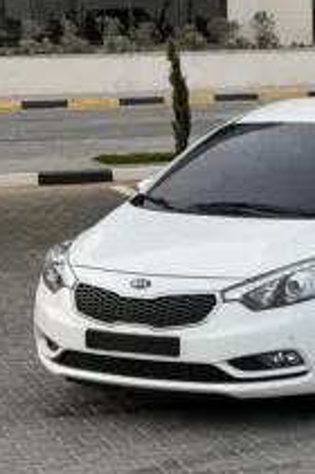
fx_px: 2001
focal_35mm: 152
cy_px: 261
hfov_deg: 8.9
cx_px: 328
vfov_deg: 13.5
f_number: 2.8
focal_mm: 9
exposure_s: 1/121
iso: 32
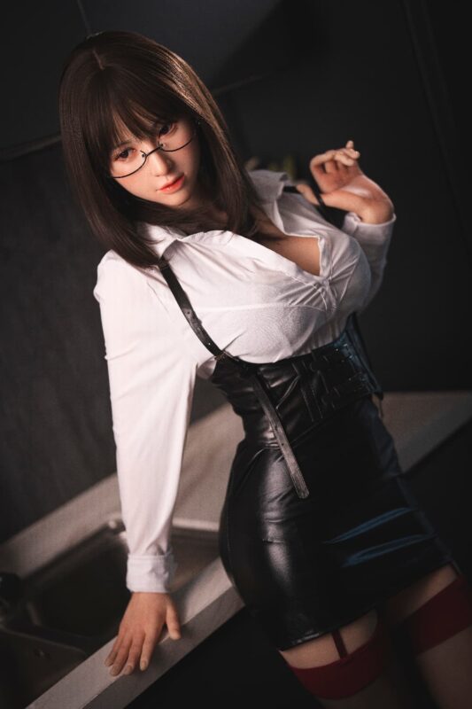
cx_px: 236
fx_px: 984
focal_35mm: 50
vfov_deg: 39.6
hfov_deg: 27.0
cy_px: 354
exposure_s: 1/800
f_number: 1.4
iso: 400
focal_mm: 50
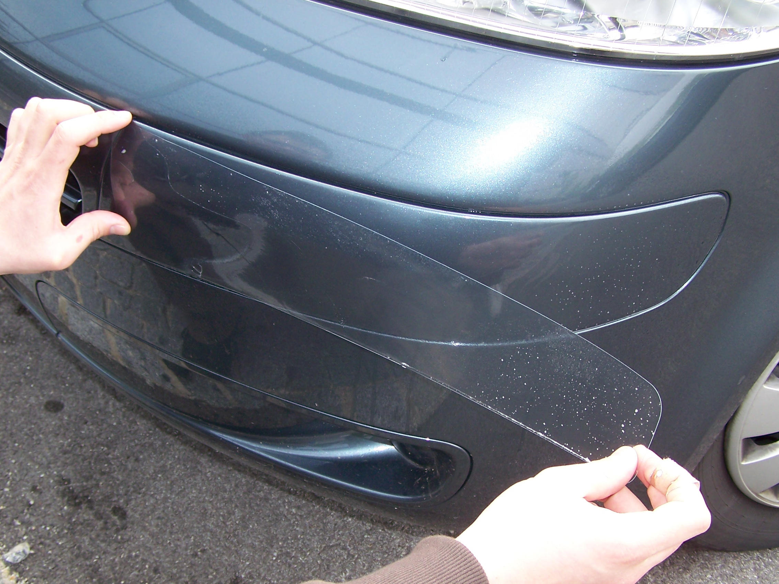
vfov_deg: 37.7
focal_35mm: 38
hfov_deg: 49.0
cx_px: 390
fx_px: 855
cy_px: 292
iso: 64
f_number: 2.8
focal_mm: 6.3
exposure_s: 1/160
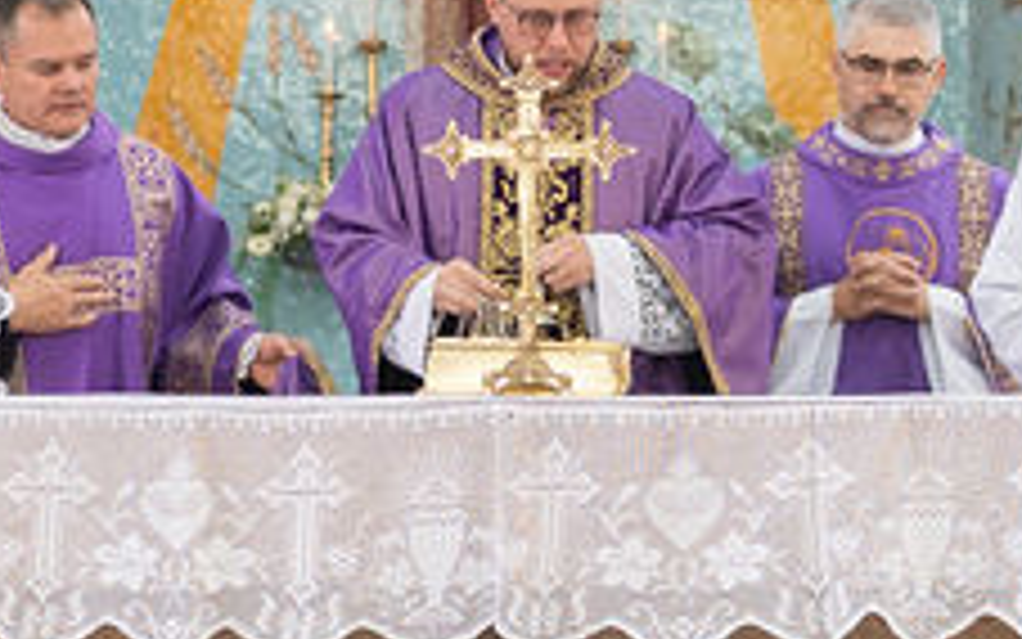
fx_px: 4569
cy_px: 101
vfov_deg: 8.0
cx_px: 549
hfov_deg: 12.8
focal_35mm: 164
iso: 800
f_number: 2.8
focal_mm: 35
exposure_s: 1/160
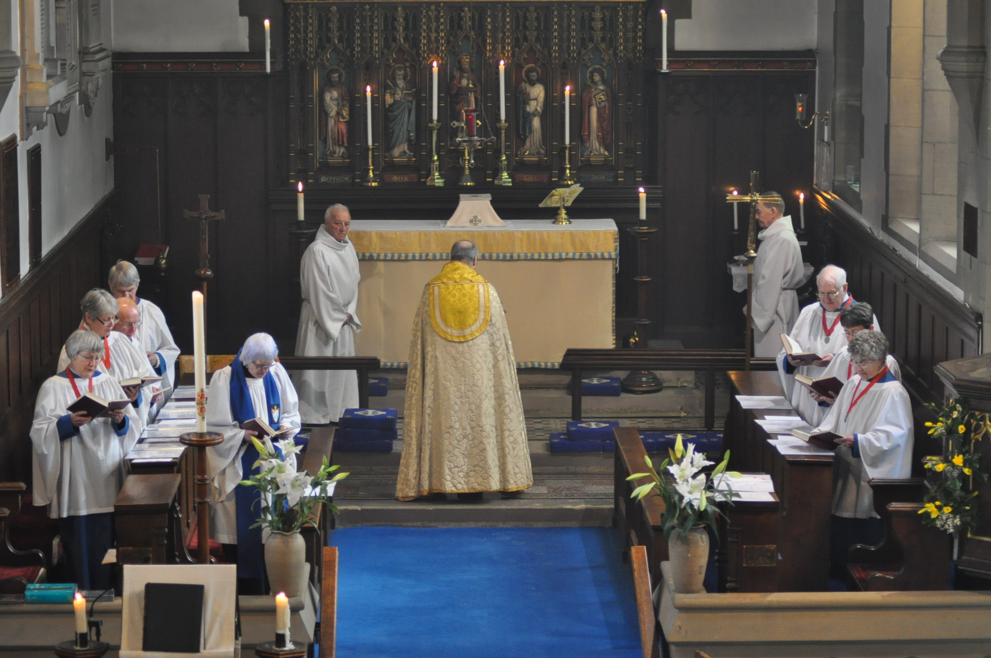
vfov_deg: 13.0
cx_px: 496
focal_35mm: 105
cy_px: 329
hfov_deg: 19.5
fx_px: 2887
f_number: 4
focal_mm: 70
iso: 1600
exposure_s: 1/100
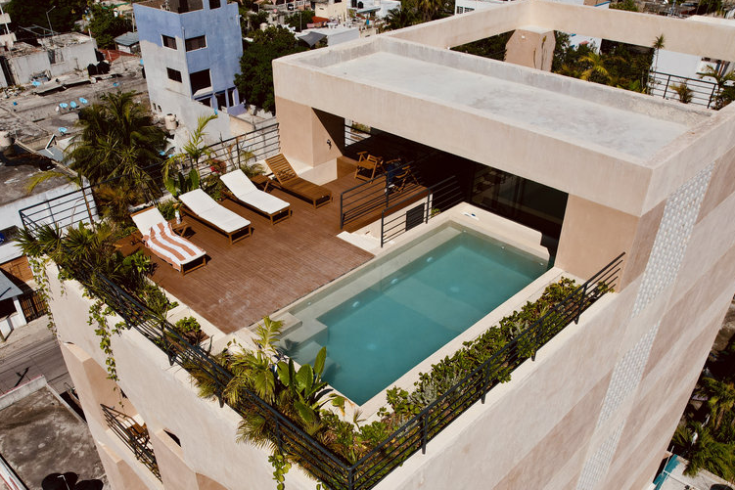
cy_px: 315
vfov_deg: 43.2
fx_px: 613
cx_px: 343
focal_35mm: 30
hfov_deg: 61.9
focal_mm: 8.38
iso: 110
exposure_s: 1/8000
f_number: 2.8
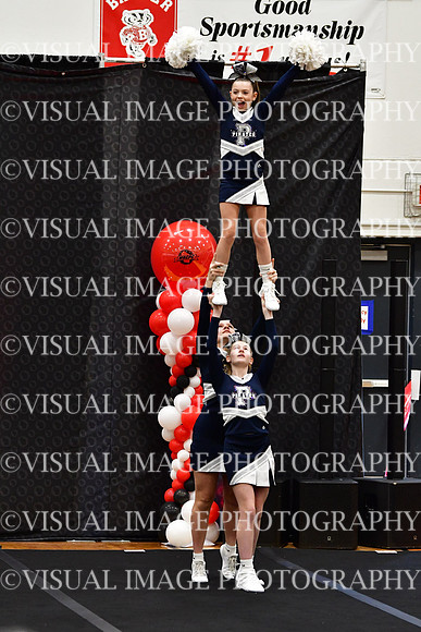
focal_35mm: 202
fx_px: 3541
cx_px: 210
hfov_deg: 6.8
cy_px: 316
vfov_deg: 10.2
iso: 4000
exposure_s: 1/500
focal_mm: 135
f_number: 3.5
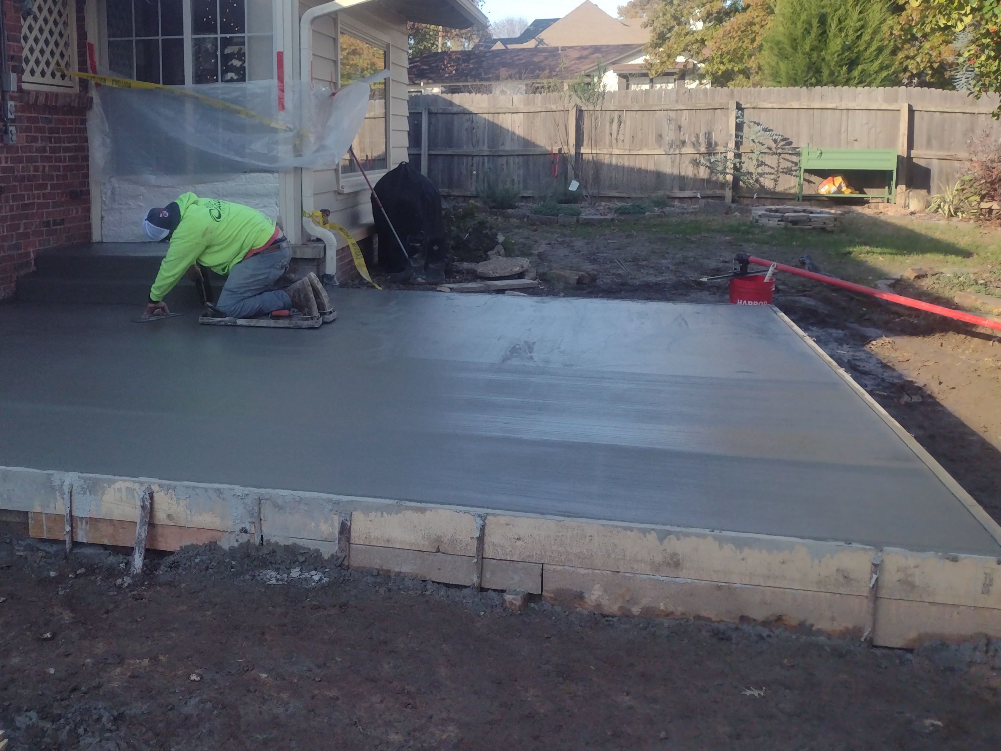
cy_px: 292
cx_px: 282
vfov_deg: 35.0
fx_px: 1186
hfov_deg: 44.6
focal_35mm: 41
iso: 100
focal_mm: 4.71
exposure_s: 1/840
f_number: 1.7
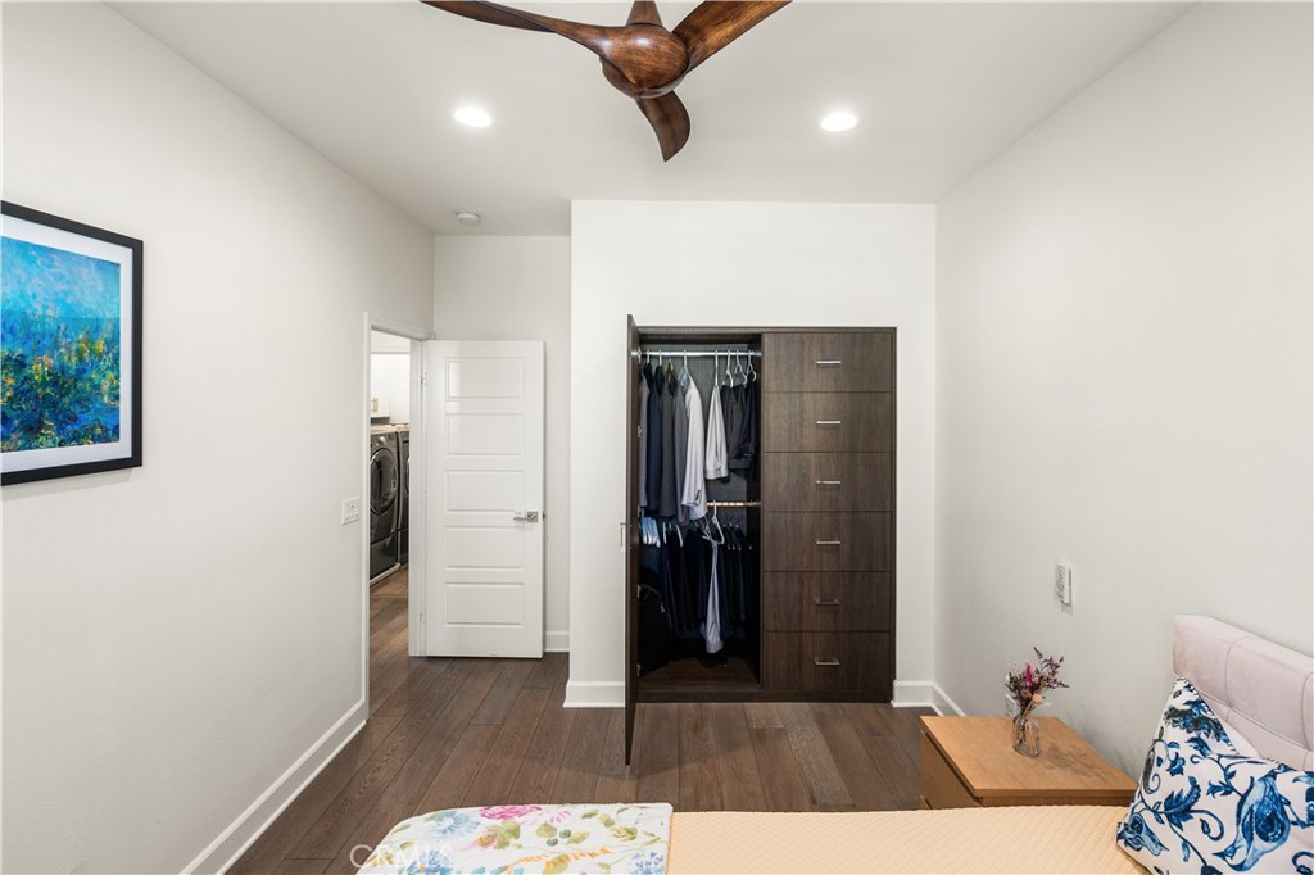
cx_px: 657
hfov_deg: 104.3
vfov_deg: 81.2
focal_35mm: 14
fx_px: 511
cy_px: 438
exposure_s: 1/5
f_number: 6.3
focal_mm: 14
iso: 100
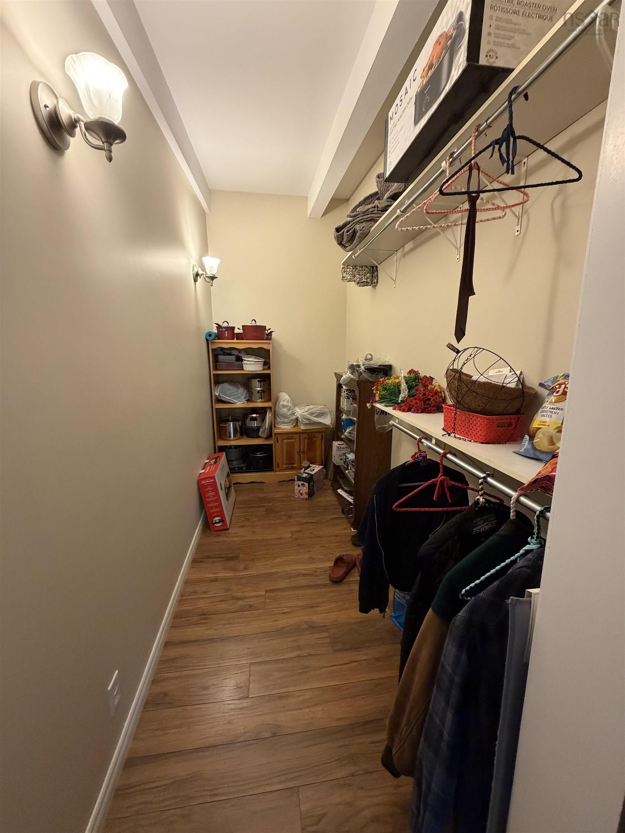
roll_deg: +0.2
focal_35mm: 14
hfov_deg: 85.7
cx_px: 312
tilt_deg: -10.0
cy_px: 416
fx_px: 337
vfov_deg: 102.1
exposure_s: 1/60
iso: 400
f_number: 2.2
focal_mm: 2.22
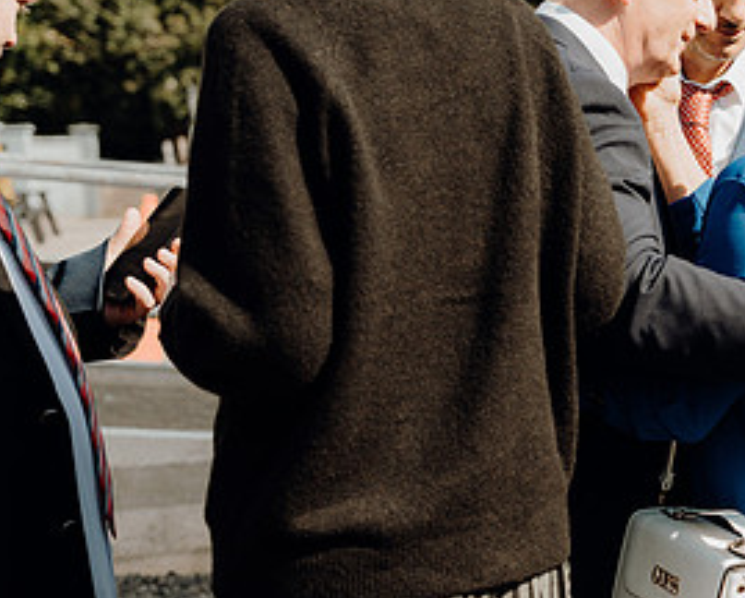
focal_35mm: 95
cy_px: 231
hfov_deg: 19.5
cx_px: 762
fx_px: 2098
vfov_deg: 16.2
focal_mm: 47
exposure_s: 1/800
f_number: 3.5
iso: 125
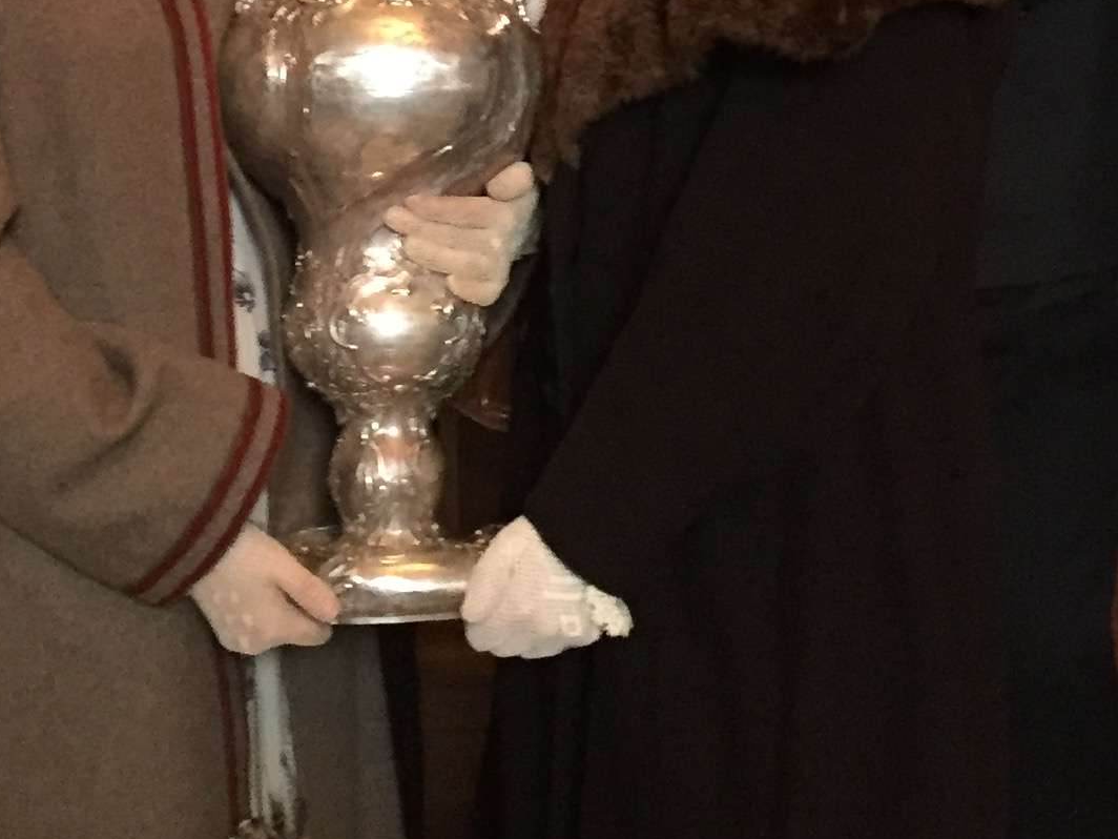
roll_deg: +1.5
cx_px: 363
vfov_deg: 15.4
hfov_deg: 21.9
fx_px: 2874
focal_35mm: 89
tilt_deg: -3.2
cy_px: -401
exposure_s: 1/17
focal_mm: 4.15
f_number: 2.2
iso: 250
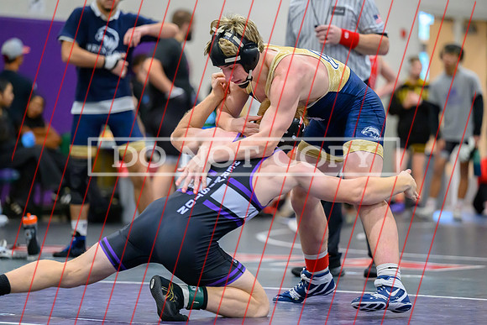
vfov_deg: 8.1
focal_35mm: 170
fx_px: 2295
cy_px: 159
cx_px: 258
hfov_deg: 12.1
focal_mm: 145
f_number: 2.8
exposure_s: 1/640
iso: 6400
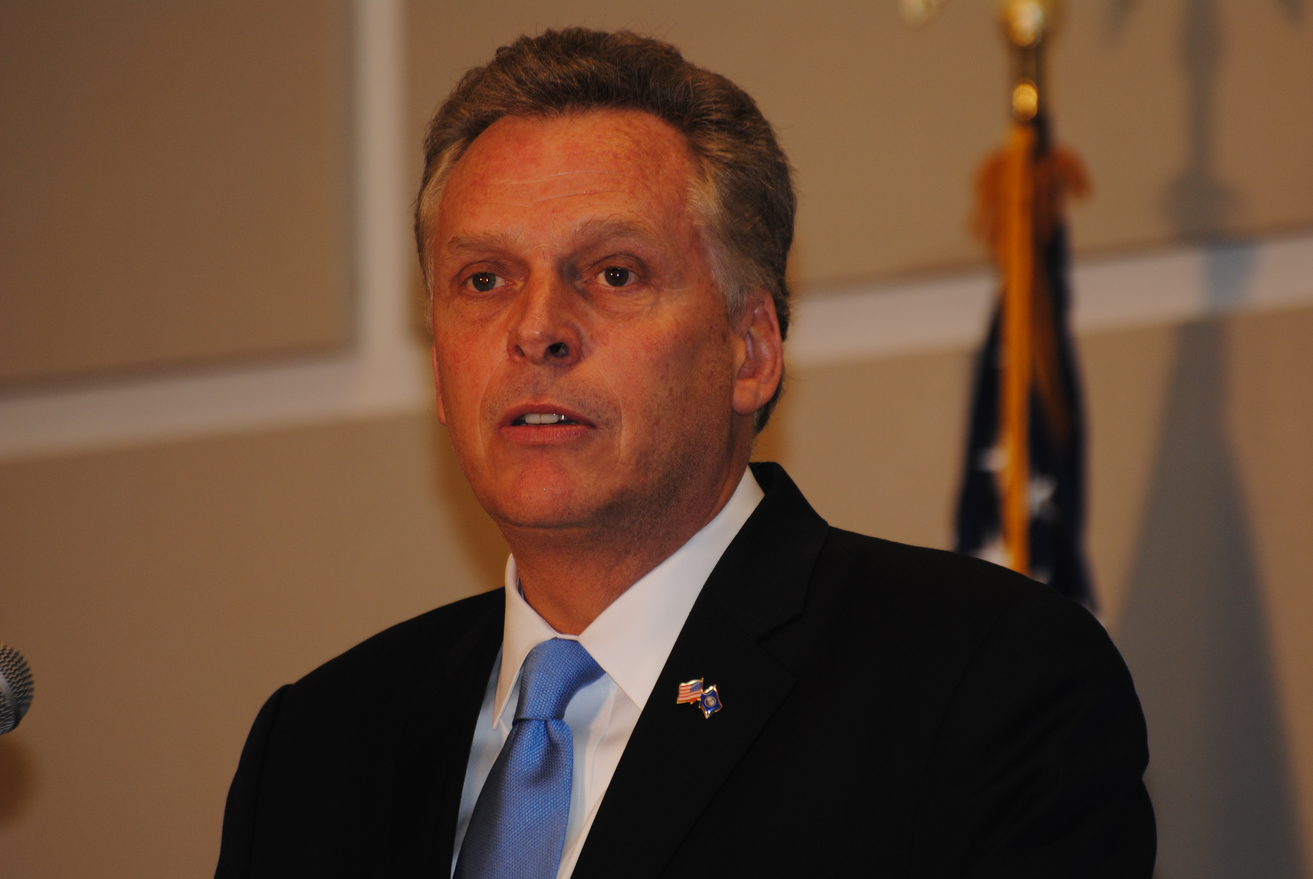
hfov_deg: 5.7
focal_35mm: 360
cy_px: 440
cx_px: 656
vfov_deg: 3.8
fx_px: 13146
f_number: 5.6
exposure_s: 1/60
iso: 200
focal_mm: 240
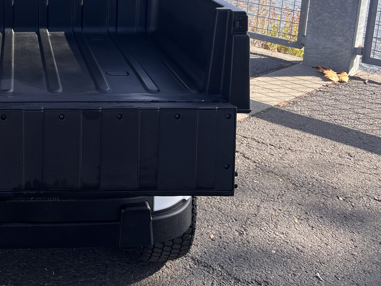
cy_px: 26
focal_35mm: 53
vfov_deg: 26.5
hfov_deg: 34.0
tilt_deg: -14.8
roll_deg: -0.5
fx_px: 583
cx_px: 31
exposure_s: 1/1621
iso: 50
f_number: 1.5
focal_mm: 5.7
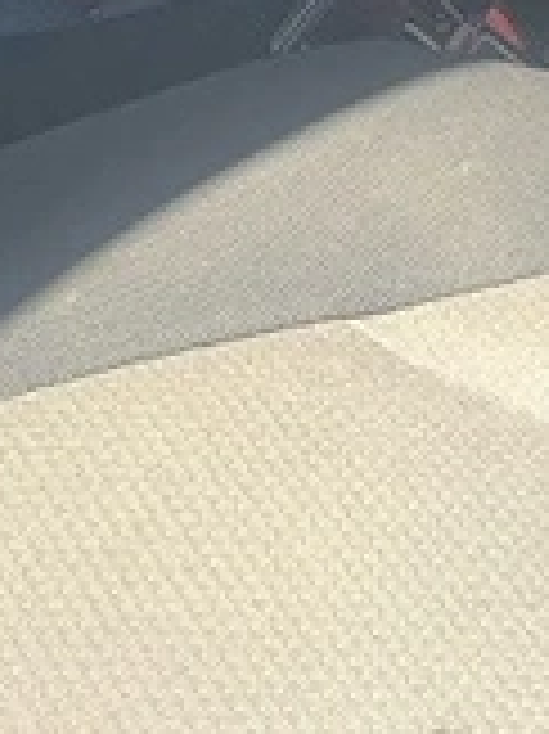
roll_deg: -3.9
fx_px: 2710
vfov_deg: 12.3
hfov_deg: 10.2
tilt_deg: -6.8
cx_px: 1256
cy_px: -1013
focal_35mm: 128
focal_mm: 4.25
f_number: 1.8
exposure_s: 1/154
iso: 25
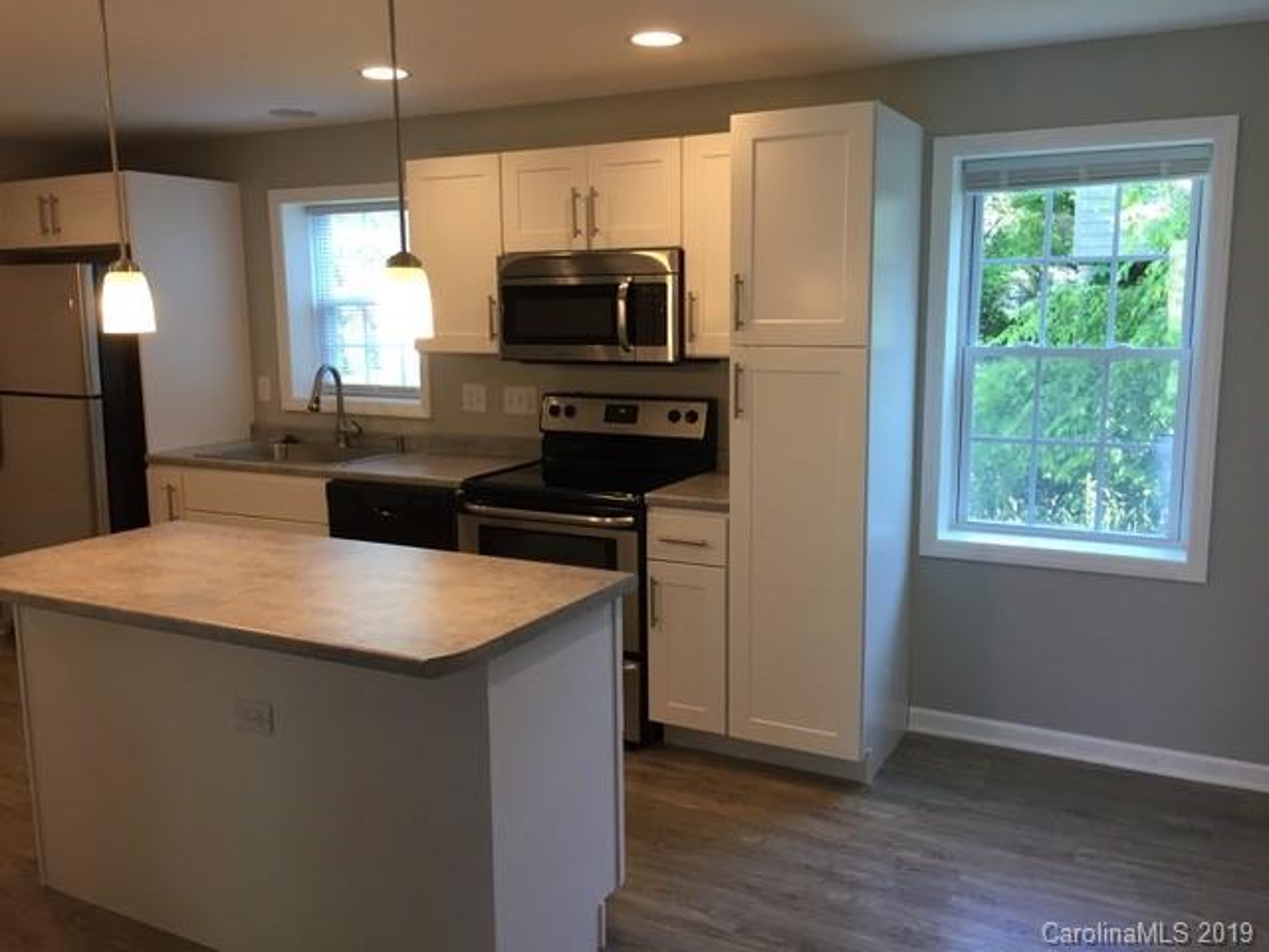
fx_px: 1063
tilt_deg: -8.2
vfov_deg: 48.2
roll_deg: -0.6
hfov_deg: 61.7
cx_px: 634
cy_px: 476
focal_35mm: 29
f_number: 2.2
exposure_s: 1/30
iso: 40
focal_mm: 4.15
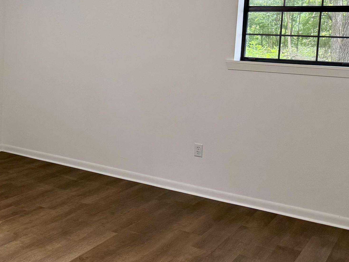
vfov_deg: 28.9
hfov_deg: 35.6
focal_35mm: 50
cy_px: 82
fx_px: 504
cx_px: 27
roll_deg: -1.7
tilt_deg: -6.0
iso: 200
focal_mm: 6.76
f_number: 1.78
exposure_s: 1/120
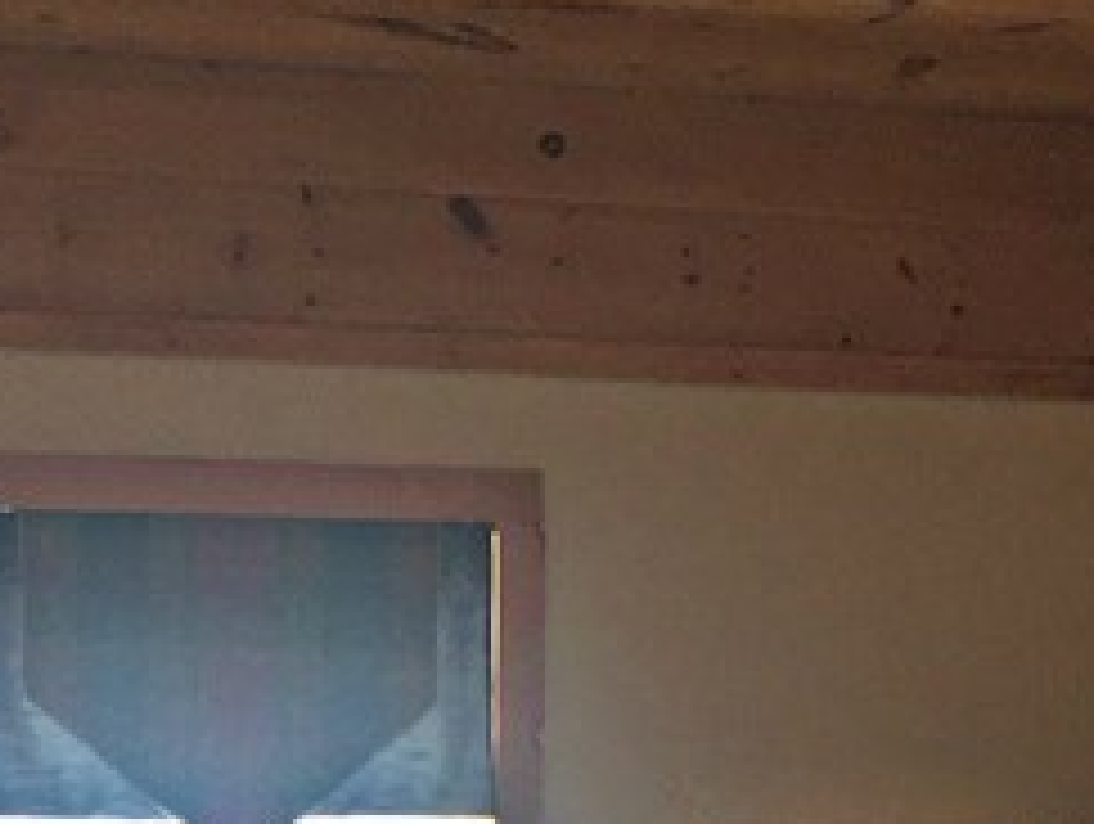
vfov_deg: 11.5
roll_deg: -0.1
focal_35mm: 122
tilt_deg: -7.6
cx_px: 185
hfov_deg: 16.0
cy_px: 1387
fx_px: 3861
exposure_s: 1/120
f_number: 2.2
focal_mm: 4.15
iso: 40
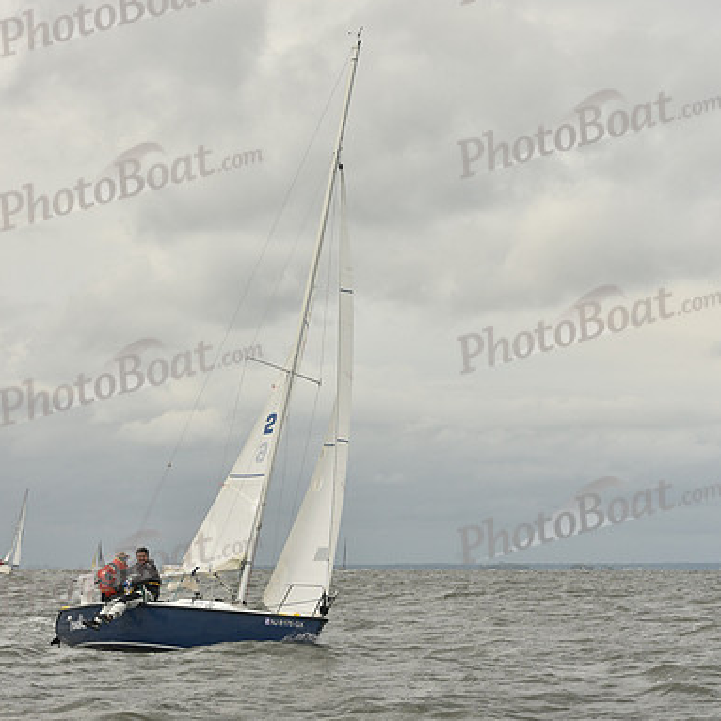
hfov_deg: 16.9
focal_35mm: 103
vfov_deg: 16.9
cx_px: 360
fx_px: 2427
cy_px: 254
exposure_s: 1/1600
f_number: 9
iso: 320
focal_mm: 80
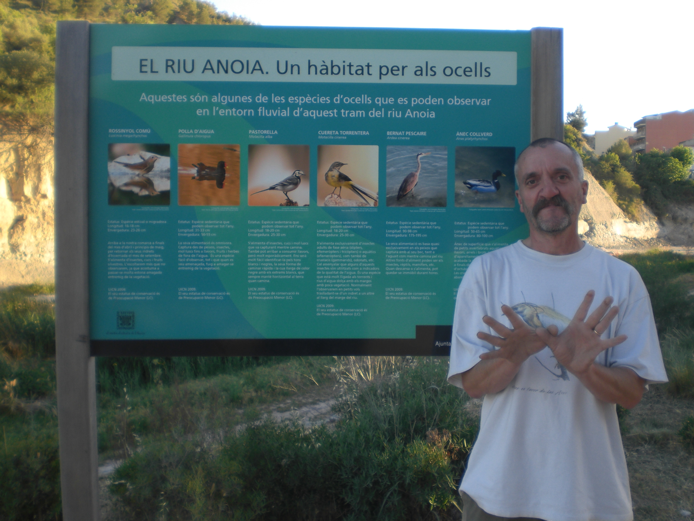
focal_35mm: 38
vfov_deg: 37.7
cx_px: 347
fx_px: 762
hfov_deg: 49.0
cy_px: 260
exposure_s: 1/80
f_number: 3.1
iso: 50
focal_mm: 6.3
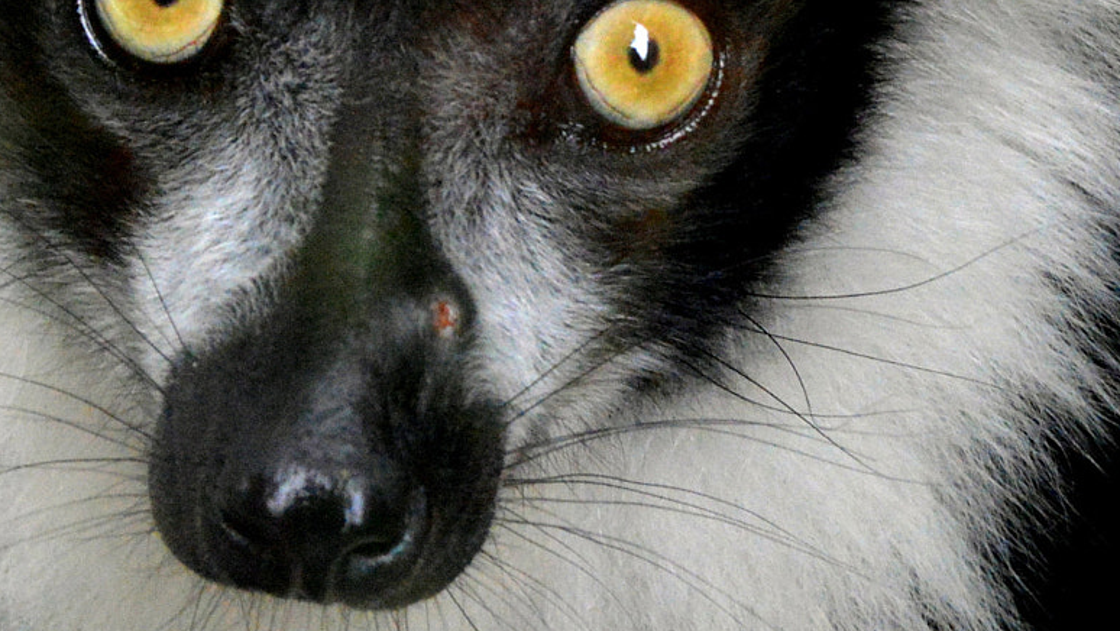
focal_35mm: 169
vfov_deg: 7.2
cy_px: 113
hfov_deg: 12.7
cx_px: 239
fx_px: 5021
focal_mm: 52
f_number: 5.6
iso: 3200
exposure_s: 1/200
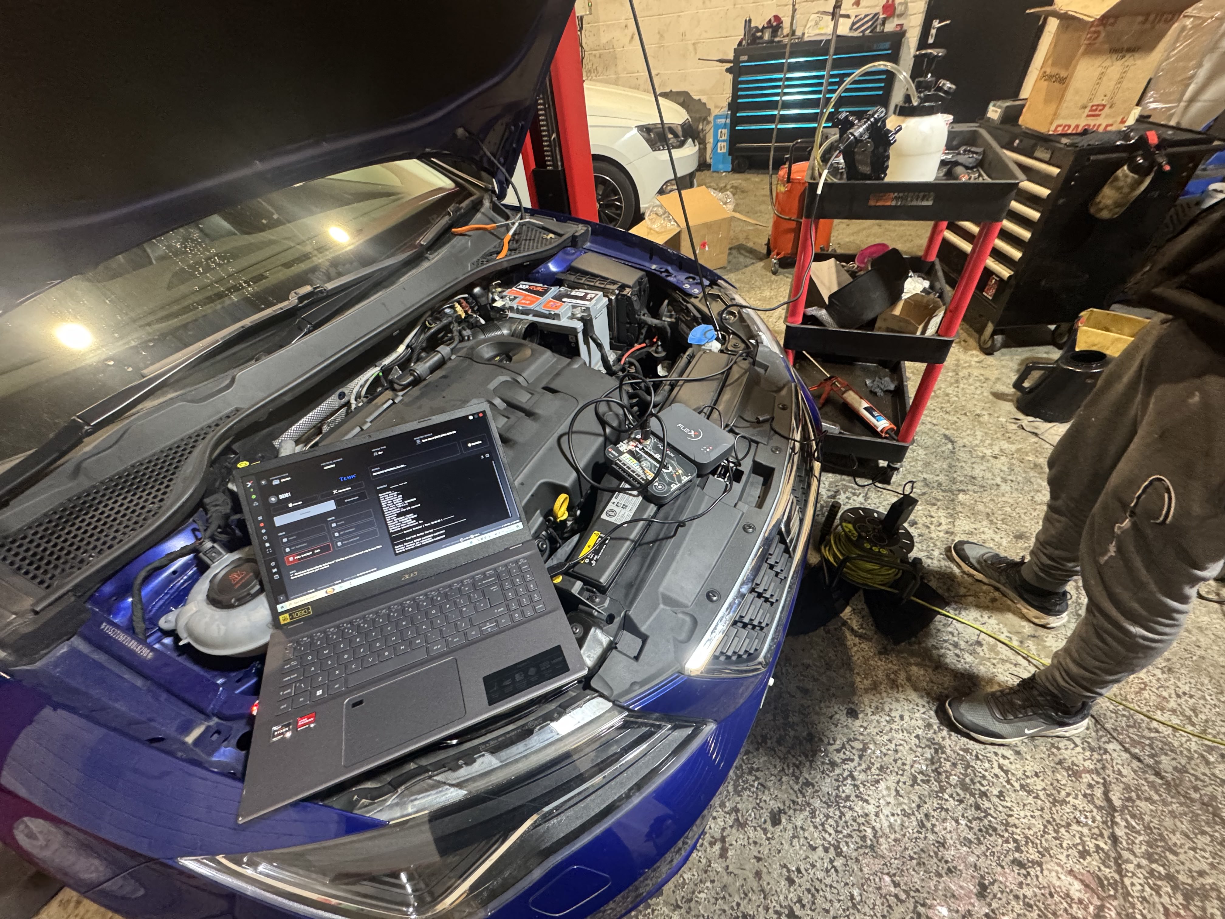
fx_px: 495
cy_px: 460
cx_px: 612
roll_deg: +7.4
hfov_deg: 102.1
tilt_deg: -42.0
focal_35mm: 14
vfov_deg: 85.7
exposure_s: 1/50
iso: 500
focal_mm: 2.22
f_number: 2.2
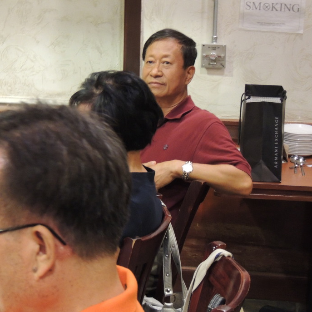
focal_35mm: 79
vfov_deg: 21.9
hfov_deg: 21.9
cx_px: 114
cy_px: 163
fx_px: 806
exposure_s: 1/6
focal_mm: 10.7
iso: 800
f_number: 3.7
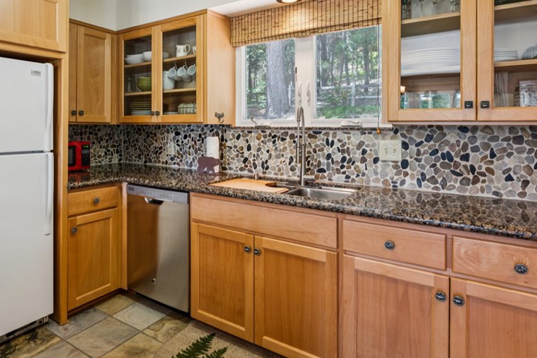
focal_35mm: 22
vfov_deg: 55.8
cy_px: 129
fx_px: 332
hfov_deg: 77.7
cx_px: 240
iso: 100
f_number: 13
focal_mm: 16.2
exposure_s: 1
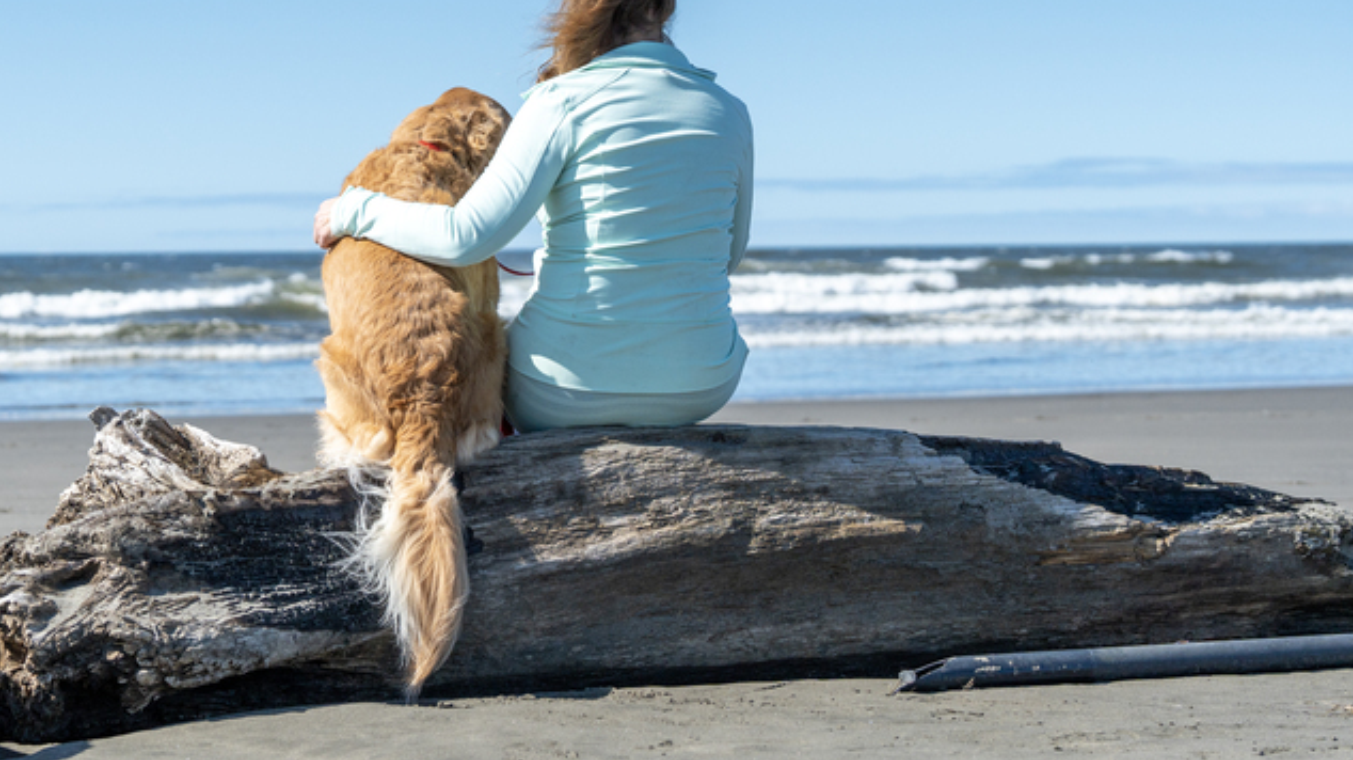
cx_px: 574
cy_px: 246
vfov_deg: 12.1
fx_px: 3586
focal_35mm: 100
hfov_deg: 21.3
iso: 250
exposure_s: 1/8000
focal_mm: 70
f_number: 4.5
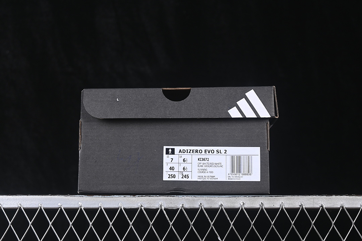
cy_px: 120
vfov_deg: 18.2
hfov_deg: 27.0
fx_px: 754
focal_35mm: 75
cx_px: 181
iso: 160
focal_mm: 50
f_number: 6.3
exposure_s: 1/60
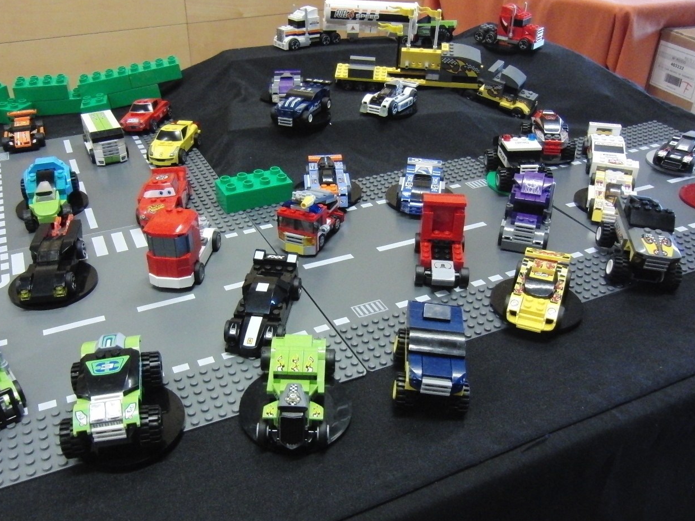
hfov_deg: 58.3
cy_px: 268
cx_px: 326
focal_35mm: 31
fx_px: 622
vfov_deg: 45.4
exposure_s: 1/30
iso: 800
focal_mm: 4.3
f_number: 3.2
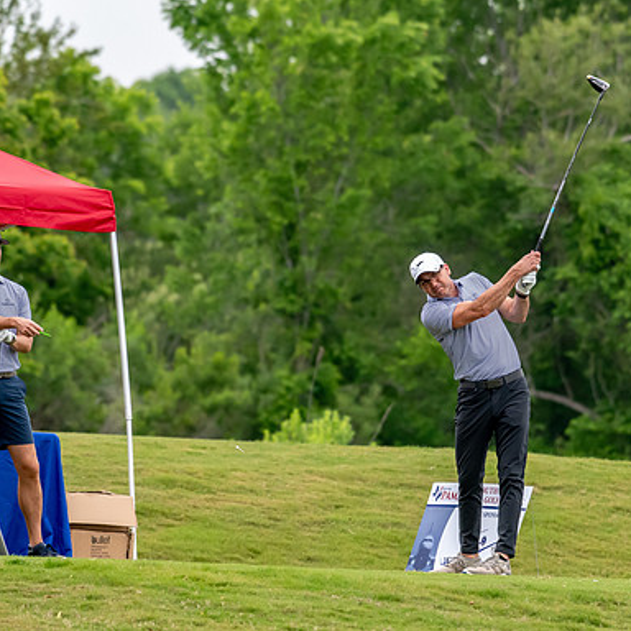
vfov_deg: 3.1
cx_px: 394
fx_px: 11508
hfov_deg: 3.1
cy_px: 315
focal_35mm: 558
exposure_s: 1/2000
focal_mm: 290
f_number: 5.6
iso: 1800
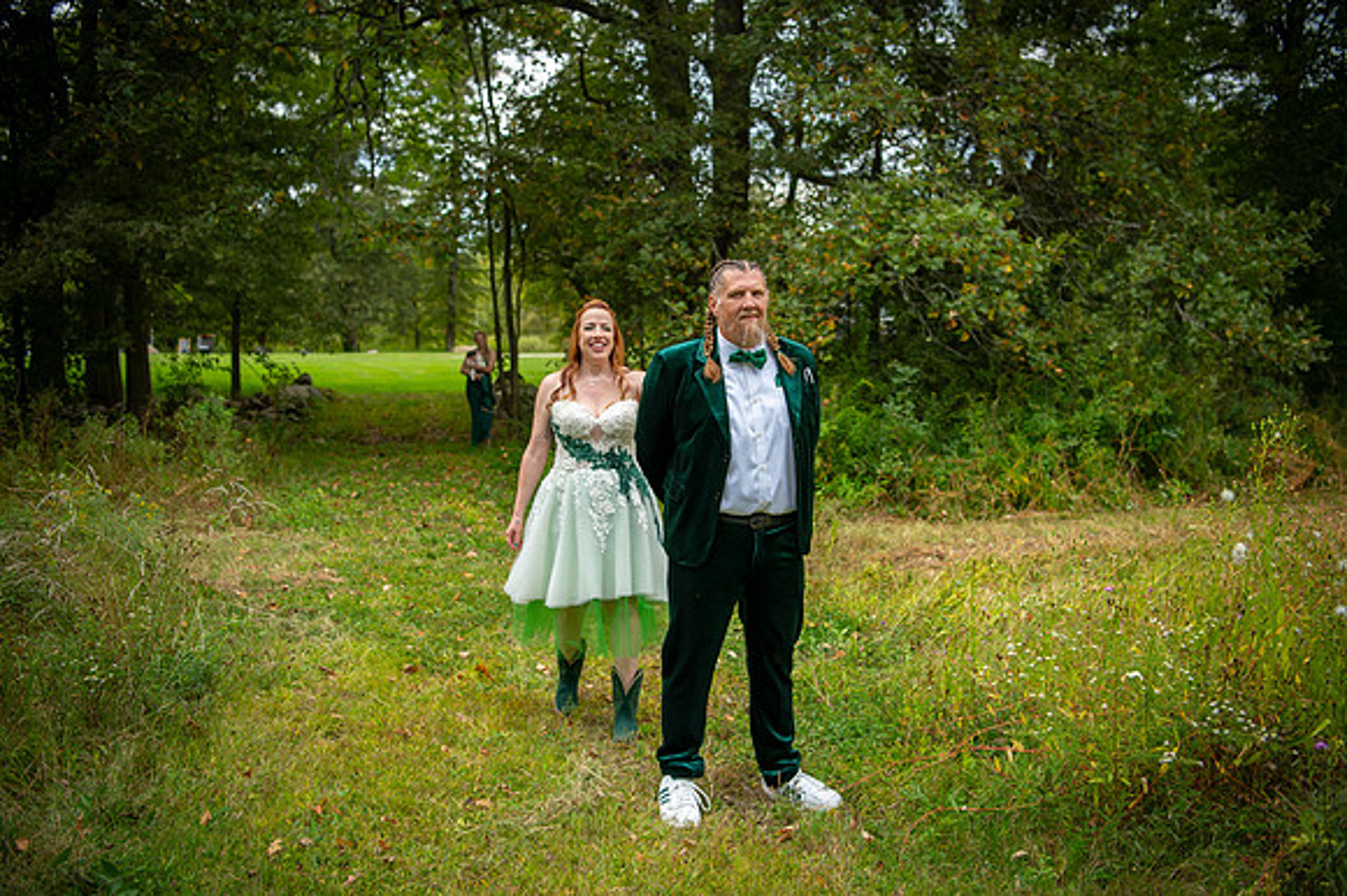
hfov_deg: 54.4
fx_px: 1310
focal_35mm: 35
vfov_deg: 37.8
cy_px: 448
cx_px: 674
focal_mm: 34
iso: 400
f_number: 2.8
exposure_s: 1/1600
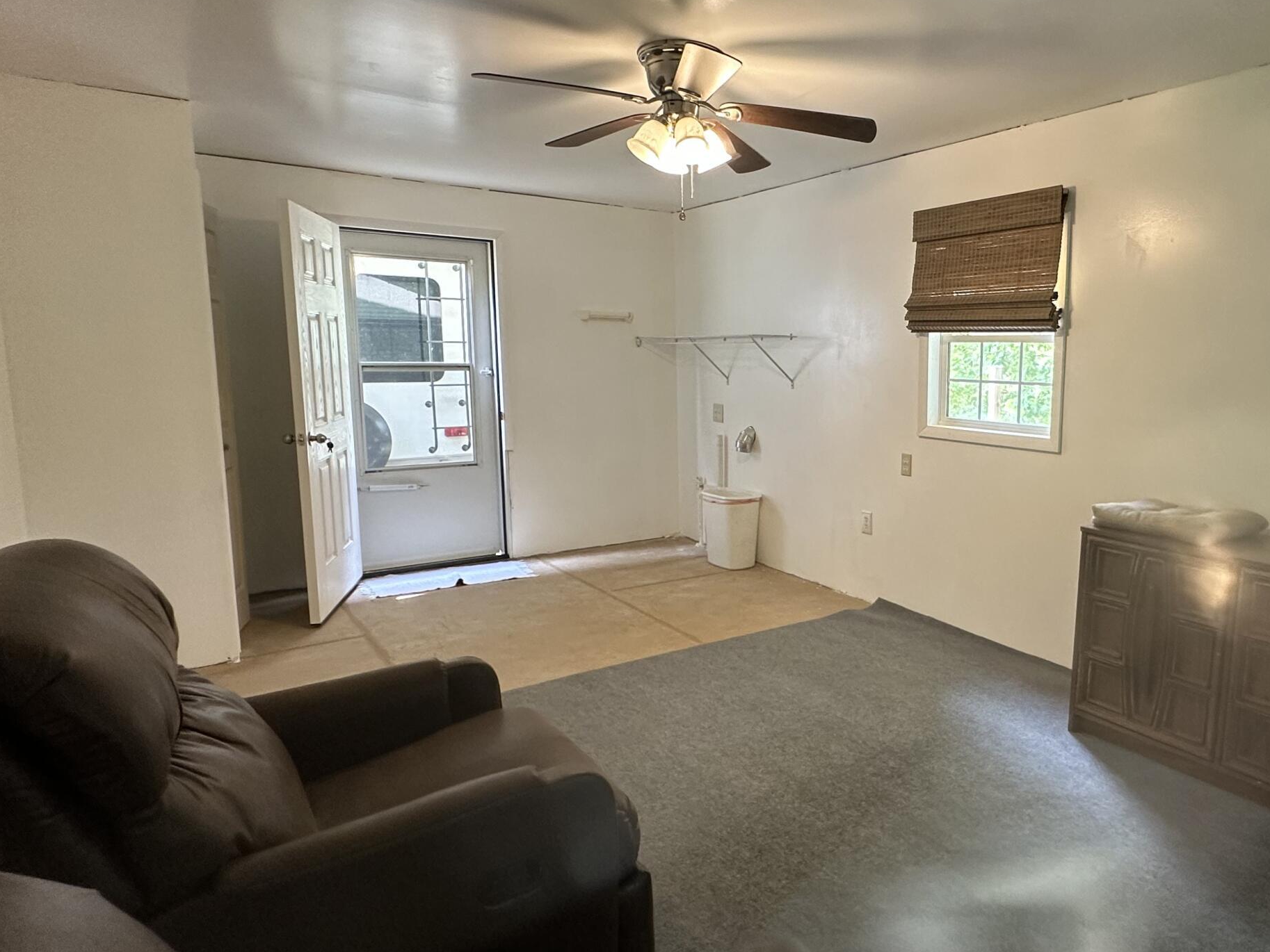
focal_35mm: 23
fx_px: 844
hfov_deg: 72.1
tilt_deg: -7.6
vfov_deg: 58.9
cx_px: 829
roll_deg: -0.8
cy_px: 473
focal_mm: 2.22
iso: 200
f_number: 2.2
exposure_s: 1/60
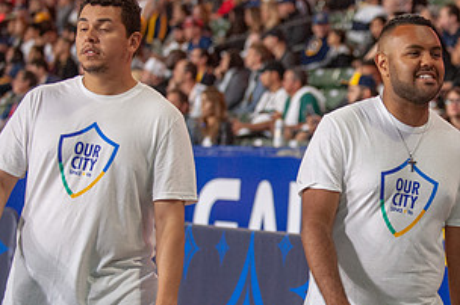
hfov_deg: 12.5
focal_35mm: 164
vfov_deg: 8.4
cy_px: 160
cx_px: 390
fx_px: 2093
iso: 3200
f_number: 2.8
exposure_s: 1/1250
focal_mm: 86
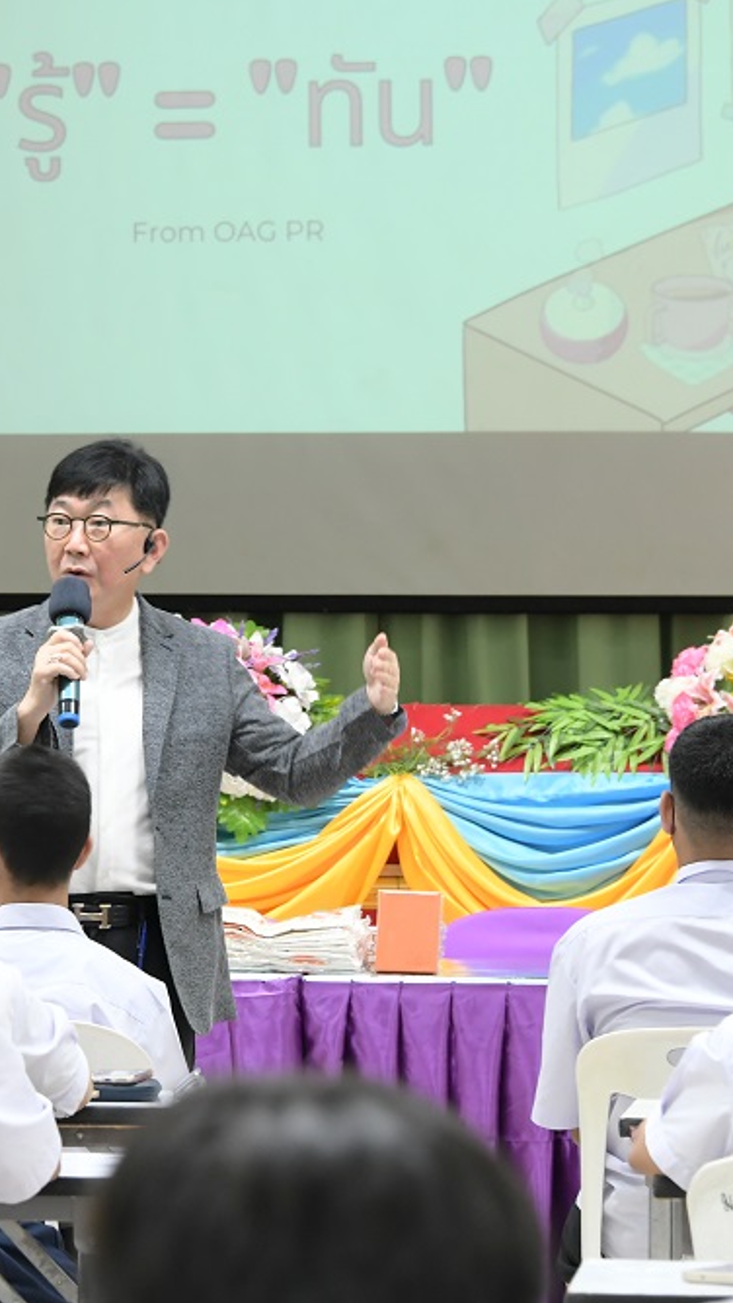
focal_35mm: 254
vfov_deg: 8.5
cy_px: 525
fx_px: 8772
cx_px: 37
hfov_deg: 4.8
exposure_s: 1/15
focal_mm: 135
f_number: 7.1
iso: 1600
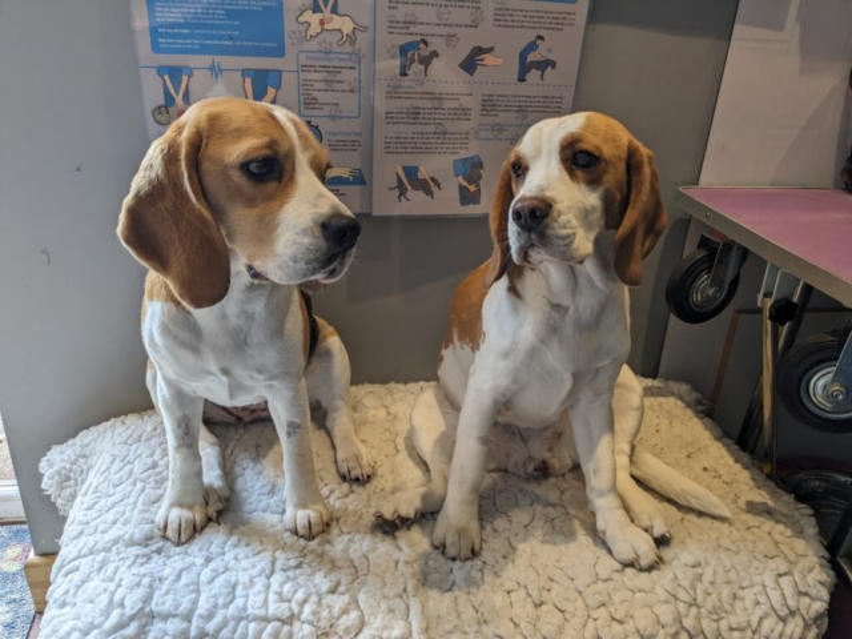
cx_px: 426
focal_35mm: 27
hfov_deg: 65.3
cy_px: 320
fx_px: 665
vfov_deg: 51.4
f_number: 1.73
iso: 62
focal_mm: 4.38
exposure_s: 1/203
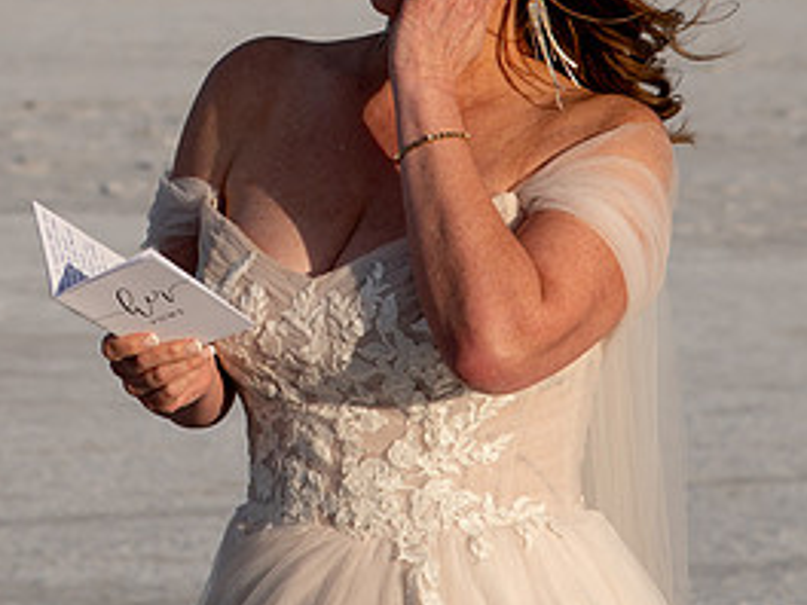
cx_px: 222
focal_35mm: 273
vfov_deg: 5.4
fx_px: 6364
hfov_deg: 7.2
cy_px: -82
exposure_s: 1/800
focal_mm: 98
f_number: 8
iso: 200
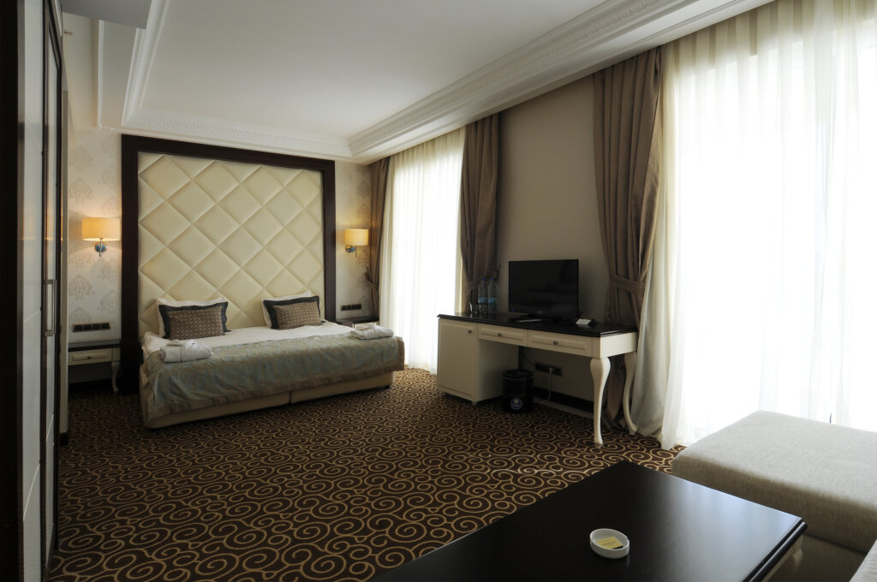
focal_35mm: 18
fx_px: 438
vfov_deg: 67.2
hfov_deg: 90.1
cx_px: 438
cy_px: 291
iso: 100
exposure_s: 1/6
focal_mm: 12
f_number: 11
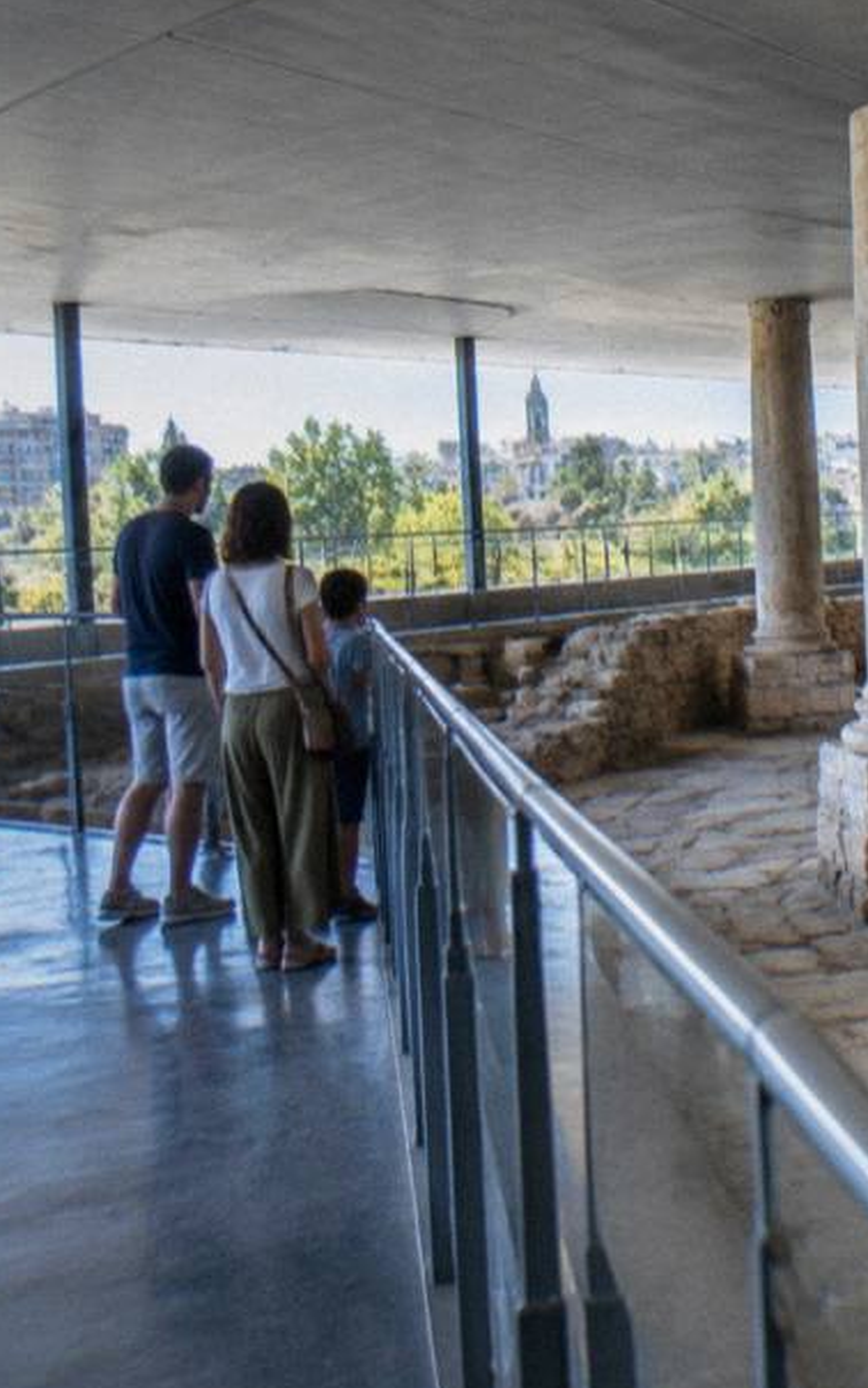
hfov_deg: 20.4
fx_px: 2231
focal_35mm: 59
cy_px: 680
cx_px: 1084
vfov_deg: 34.5
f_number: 9
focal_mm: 35
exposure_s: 1/50
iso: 2000
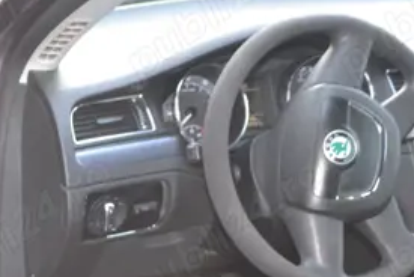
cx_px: 119
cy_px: 212
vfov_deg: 16.0
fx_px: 979
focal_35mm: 85
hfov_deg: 23.7
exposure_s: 1/60
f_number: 4.2
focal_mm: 26
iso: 2000
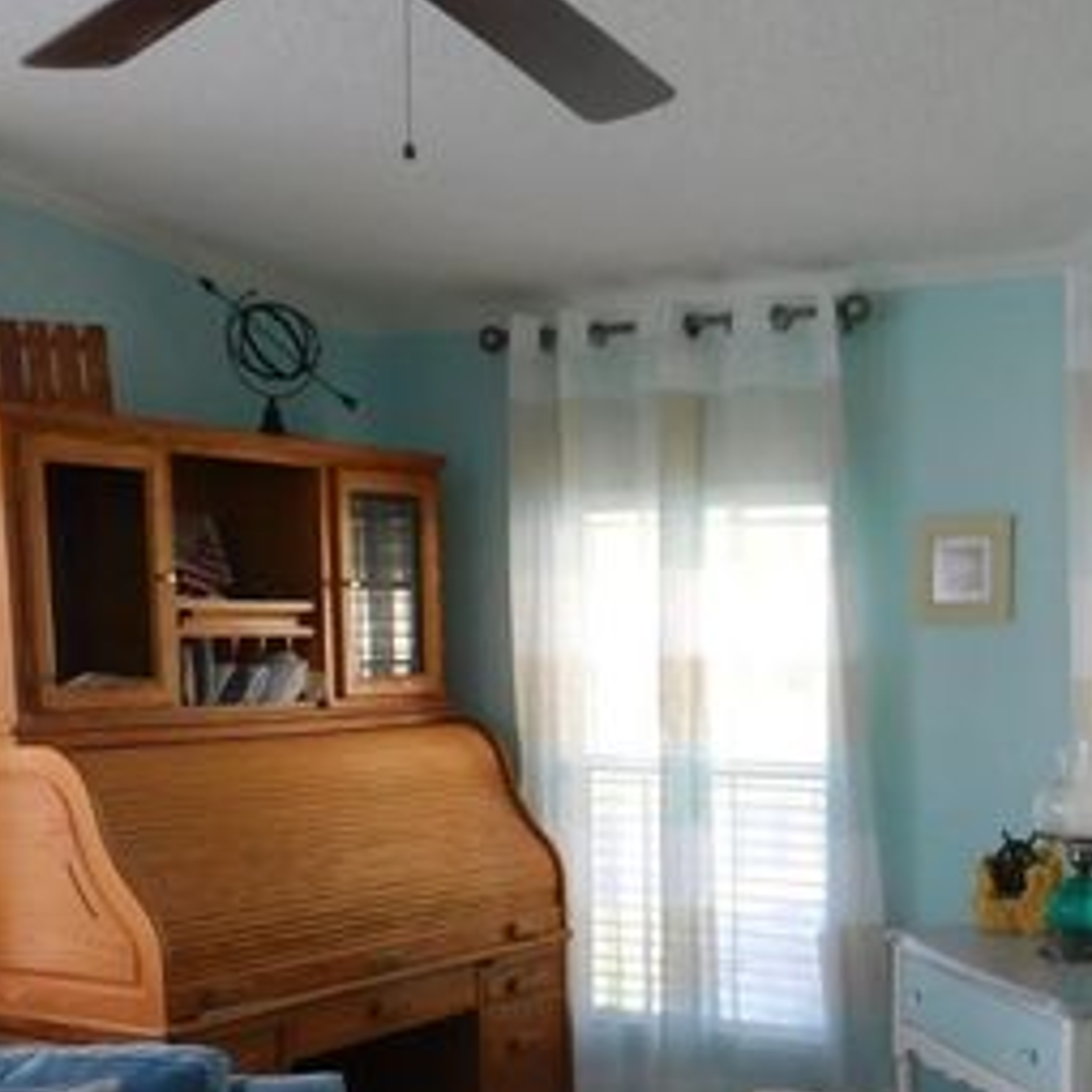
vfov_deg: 32.0
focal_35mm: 51
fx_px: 1820
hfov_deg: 32.9
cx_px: 788
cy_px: 946
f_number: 3
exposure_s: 1/50
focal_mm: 4
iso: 125
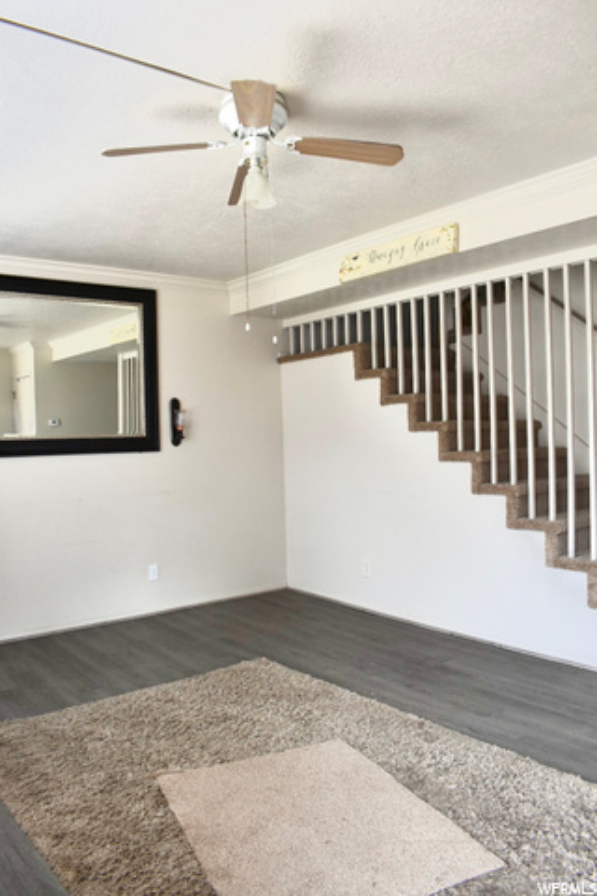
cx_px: 298
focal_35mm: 27
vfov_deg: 67.4
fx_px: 672
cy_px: 448
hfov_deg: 47.9
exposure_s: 1/60
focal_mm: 18
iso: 450
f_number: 5.6
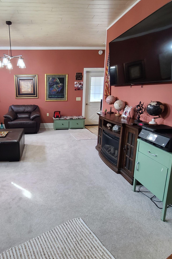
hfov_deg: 61.2
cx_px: 44
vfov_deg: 86.9
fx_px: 136
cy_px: 127
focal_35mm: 19
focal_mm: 2.2
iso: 320
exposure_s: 1/40
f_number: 2.2
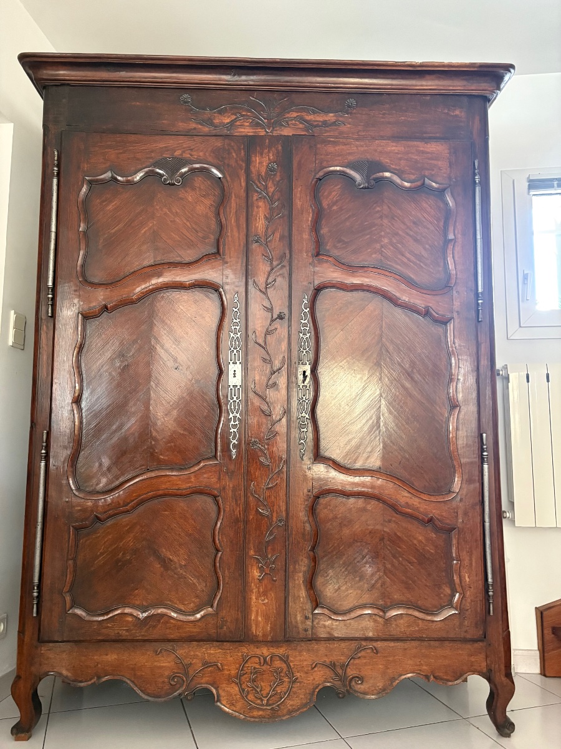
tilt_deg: +7.9
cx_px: 280
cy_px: 374
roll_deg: -0.6
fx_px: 562
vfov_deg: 67.3
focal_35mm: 26
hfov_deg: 53.1
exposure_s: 1/44
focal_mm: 5.96
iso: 500
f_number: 1.6
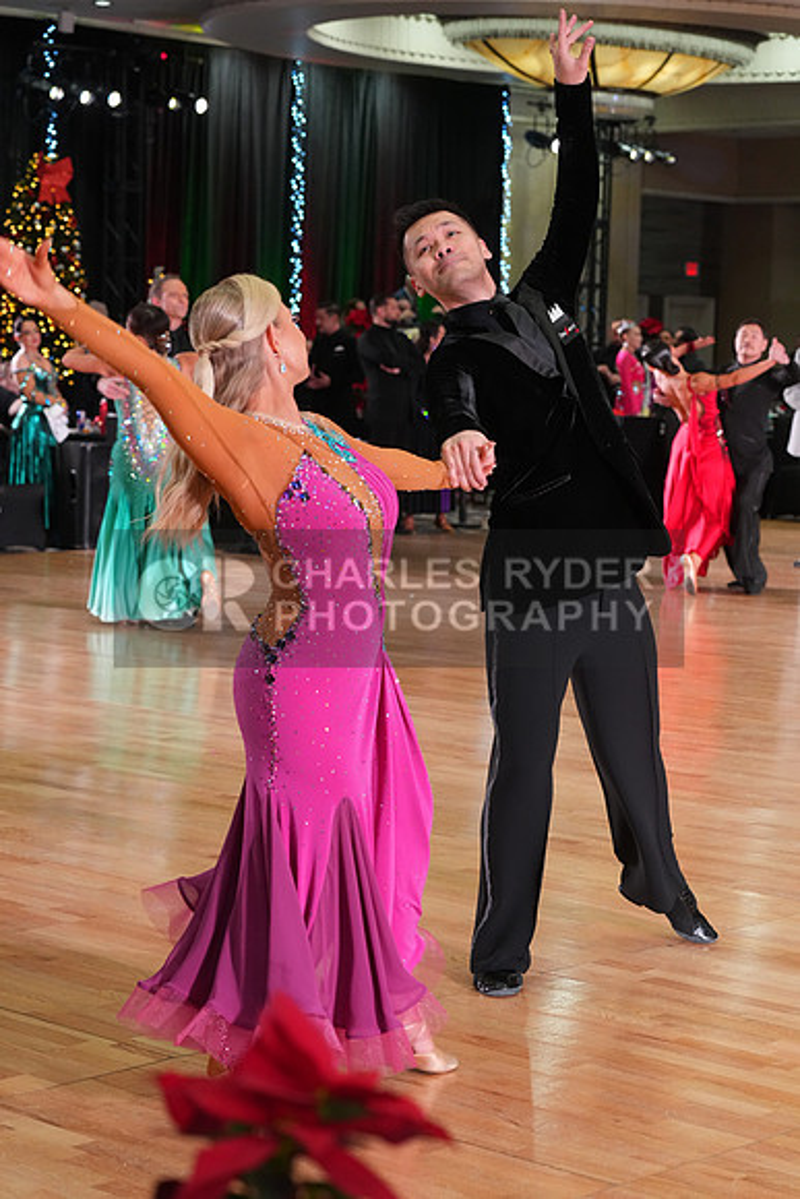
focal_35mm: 79
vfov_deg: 25.7
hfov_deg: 17.3
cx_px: 400
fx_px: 2632
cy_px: 600
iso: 3200
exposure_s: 1/200
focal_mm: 79
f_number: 5.6
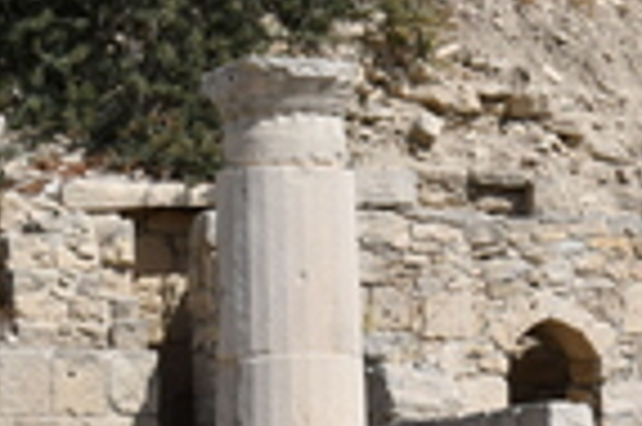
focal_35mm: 157
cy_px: 549
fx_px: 2797
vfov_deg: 8.6
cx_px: 427
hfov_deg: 13.1
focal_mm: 34
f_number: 11
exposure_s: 1/500
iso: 200
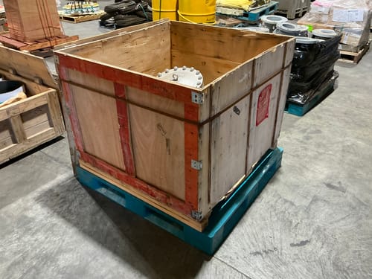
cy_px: 140
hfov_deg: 63.4
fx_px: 301
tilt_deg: -31.5
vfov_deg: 49.7
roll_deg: +0.2
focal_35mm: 28
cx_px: 186
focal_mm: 3
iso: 200
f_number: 1.8
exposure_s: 1/50
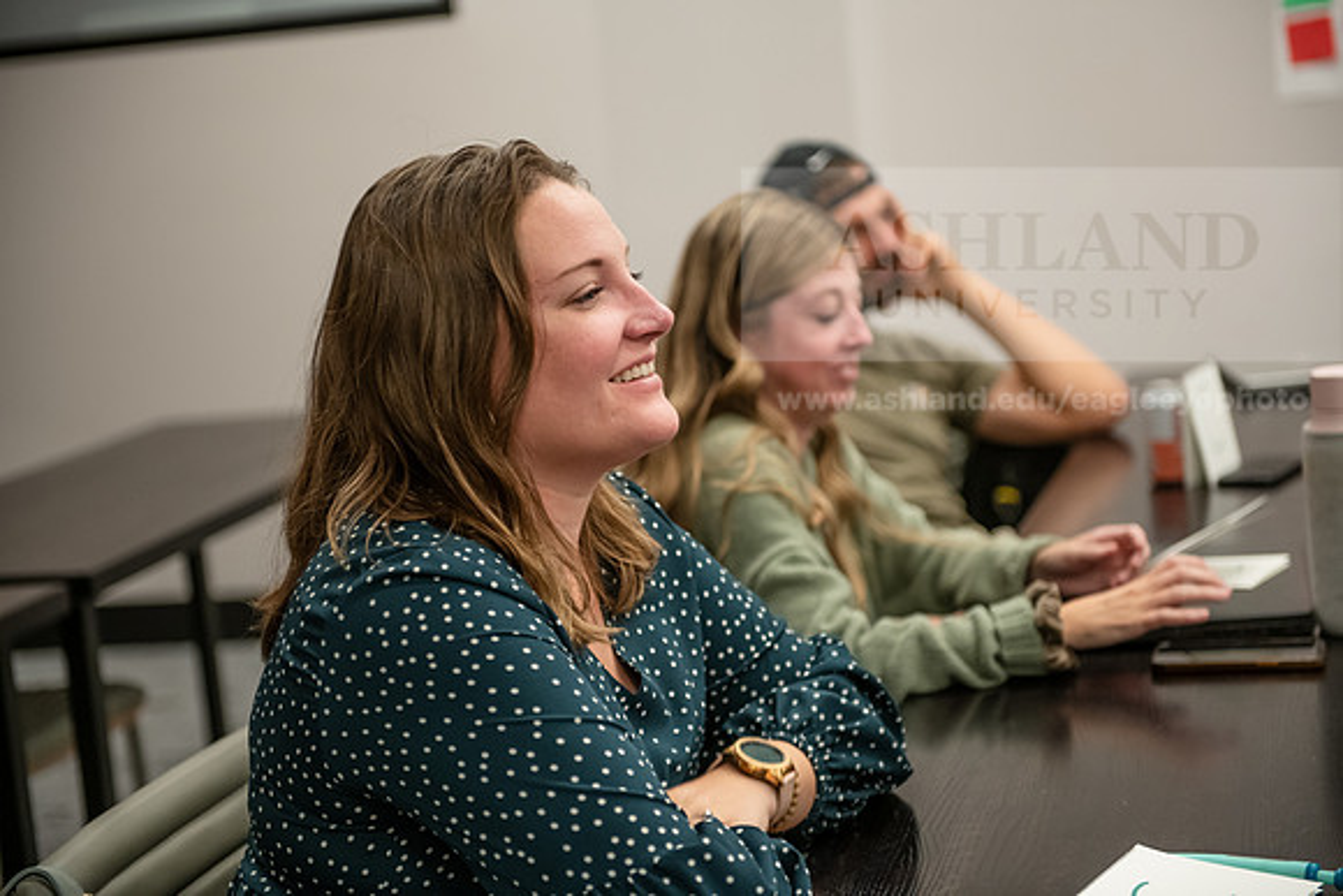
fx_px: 2612
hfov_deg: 28.8
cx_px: 672
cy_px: 448
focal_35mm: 70
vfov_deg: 19.5
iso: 1000
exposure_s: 1/200
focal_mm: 70
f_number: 2.8
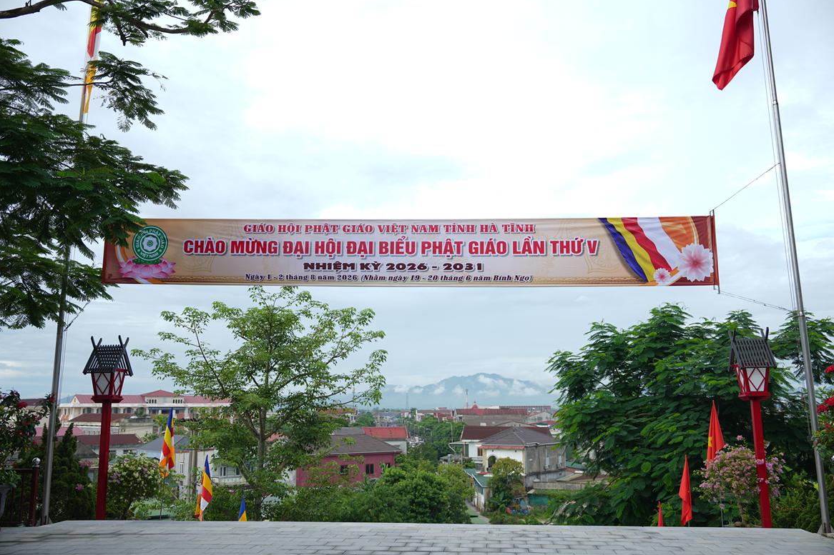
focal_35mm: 35
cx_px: 416
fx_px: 811
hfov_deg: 54.4
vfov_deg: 37.8
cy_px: 281
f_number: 2.8
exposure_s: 1/400
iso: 64
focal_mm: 34
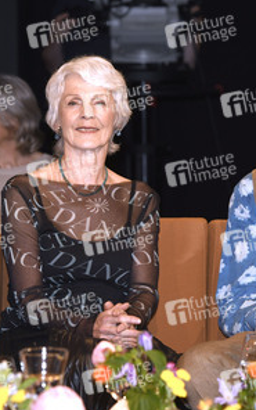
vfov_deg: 11.1
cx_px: 219
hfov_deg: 6.9
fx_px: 2110
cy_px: 205
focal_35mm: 189
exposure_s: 1/320
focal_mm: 122
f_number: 5
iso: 1250
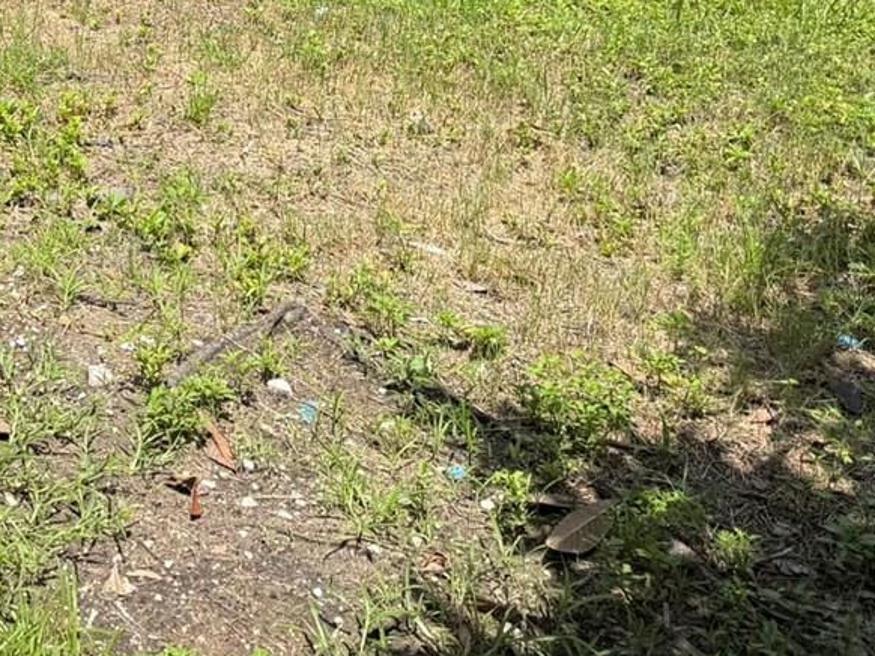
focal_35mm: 66
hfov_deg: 25.8
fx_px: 1668
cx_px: -221
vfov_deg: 21.3
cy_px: -39
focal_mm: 6.76
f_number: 1.78
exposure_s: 1/3021
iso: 80
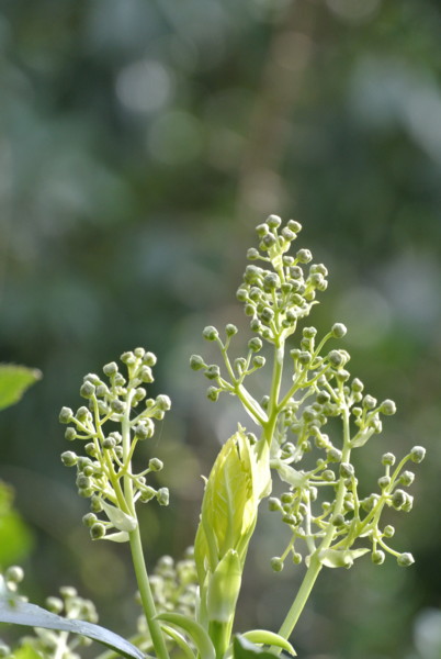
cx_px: 220
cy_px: 330
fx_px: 5438
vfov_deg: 6.9
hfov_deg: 4.6
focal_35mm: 297
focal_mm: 110
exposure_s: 1/200
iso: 400
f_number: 5.6
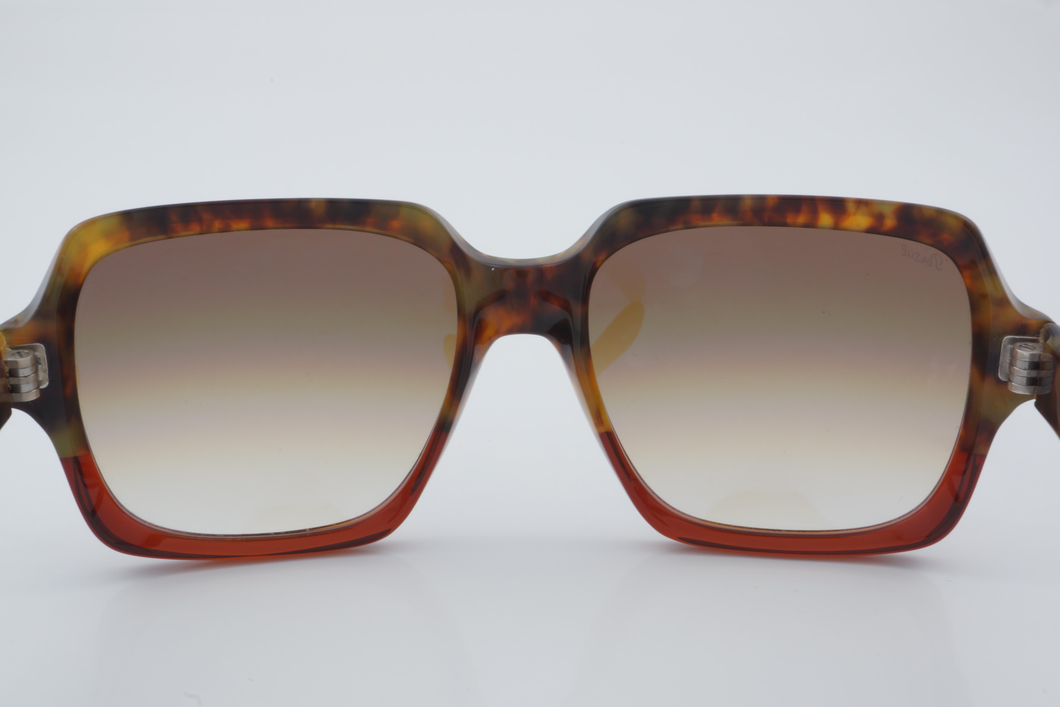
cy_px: 354
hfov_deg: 37.9
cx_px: 530
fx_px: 1546
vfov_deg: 25.8
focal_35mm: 52
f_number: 32
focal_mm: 35
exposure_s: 1/4
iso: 100
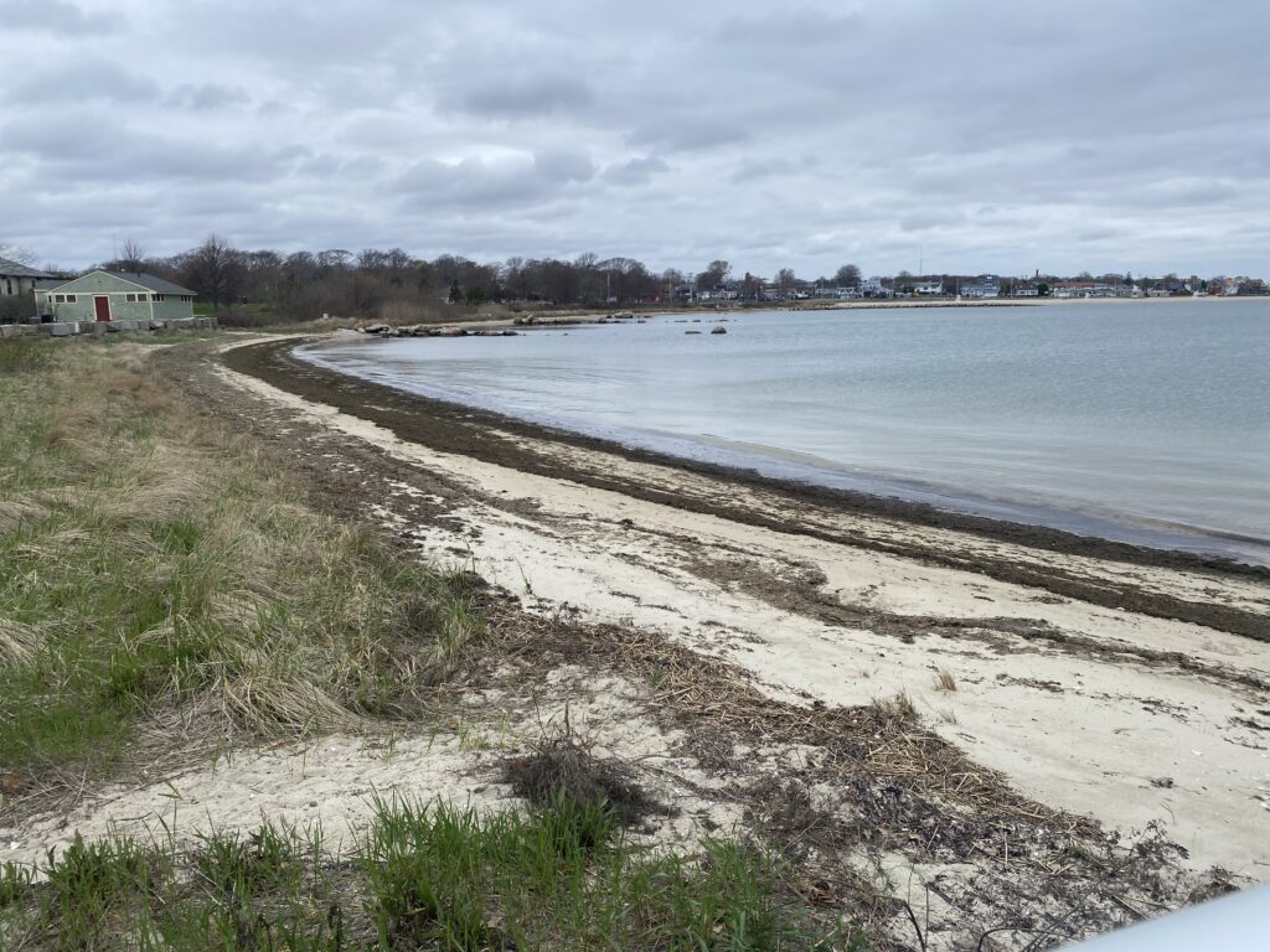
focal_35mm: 26
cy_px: 476
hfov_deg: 67.3
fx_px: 954
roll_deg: +1.0
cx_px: 635
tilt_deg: -10.8
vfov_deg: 53.1
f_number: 1.8
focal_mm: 4.25
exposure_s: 1/1585
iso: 32
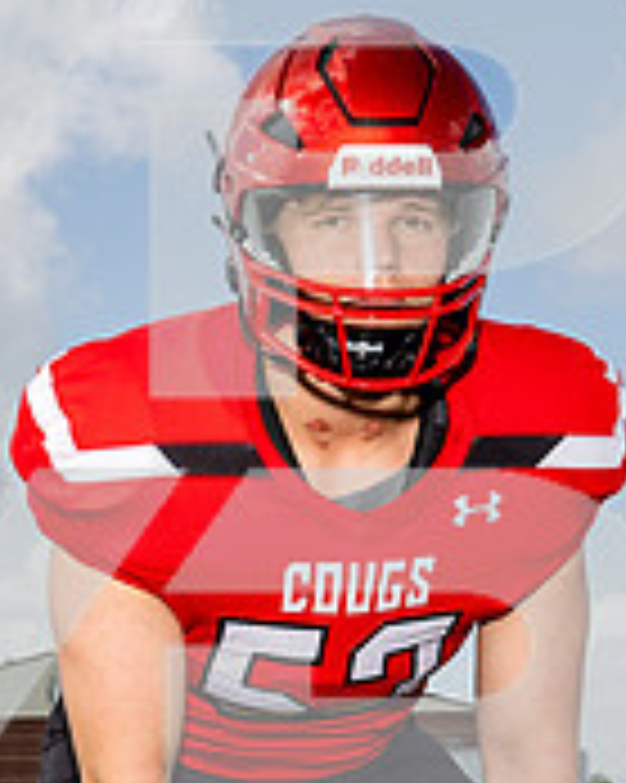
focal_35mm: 93
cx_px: 54
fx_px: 2156
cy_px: 701
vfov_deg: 20.2
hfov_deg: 16.3
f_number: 8
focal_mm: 29
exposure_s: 1/250
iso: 100
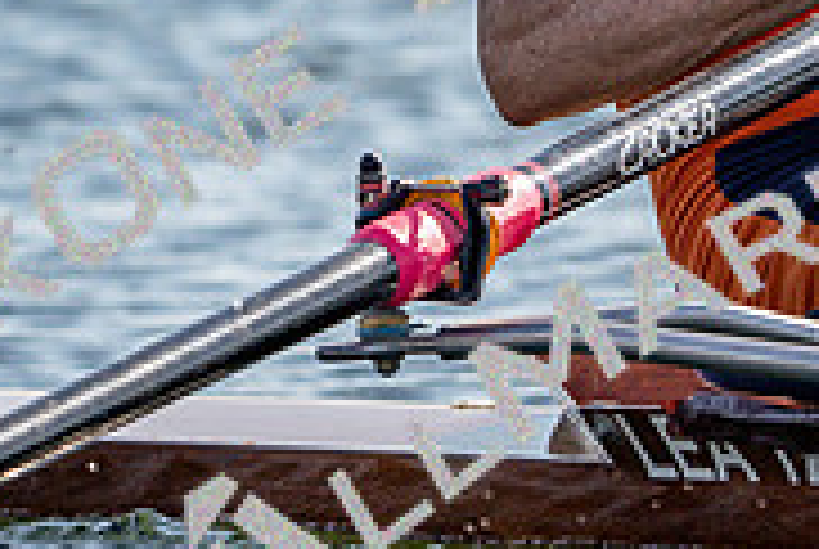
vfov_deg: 1.6
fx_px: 19278
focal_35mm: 846
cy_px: -25
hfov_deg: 2.4
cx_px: 1098
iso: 250
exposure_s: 1/1600
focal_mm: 266
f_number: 5.6
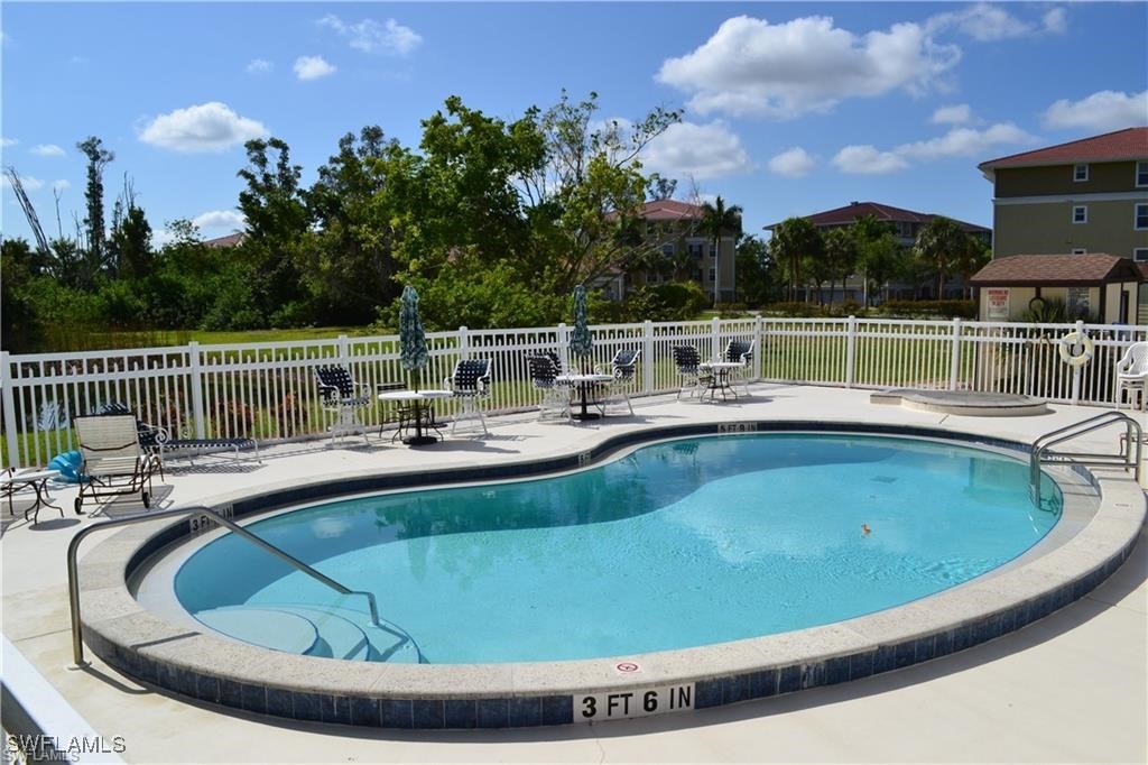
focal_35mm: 27
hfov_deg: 67.4
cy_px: 382
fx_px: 861
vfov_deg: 47.9
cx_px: 574
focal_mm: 18
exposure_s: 1/500
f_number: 11
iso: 220
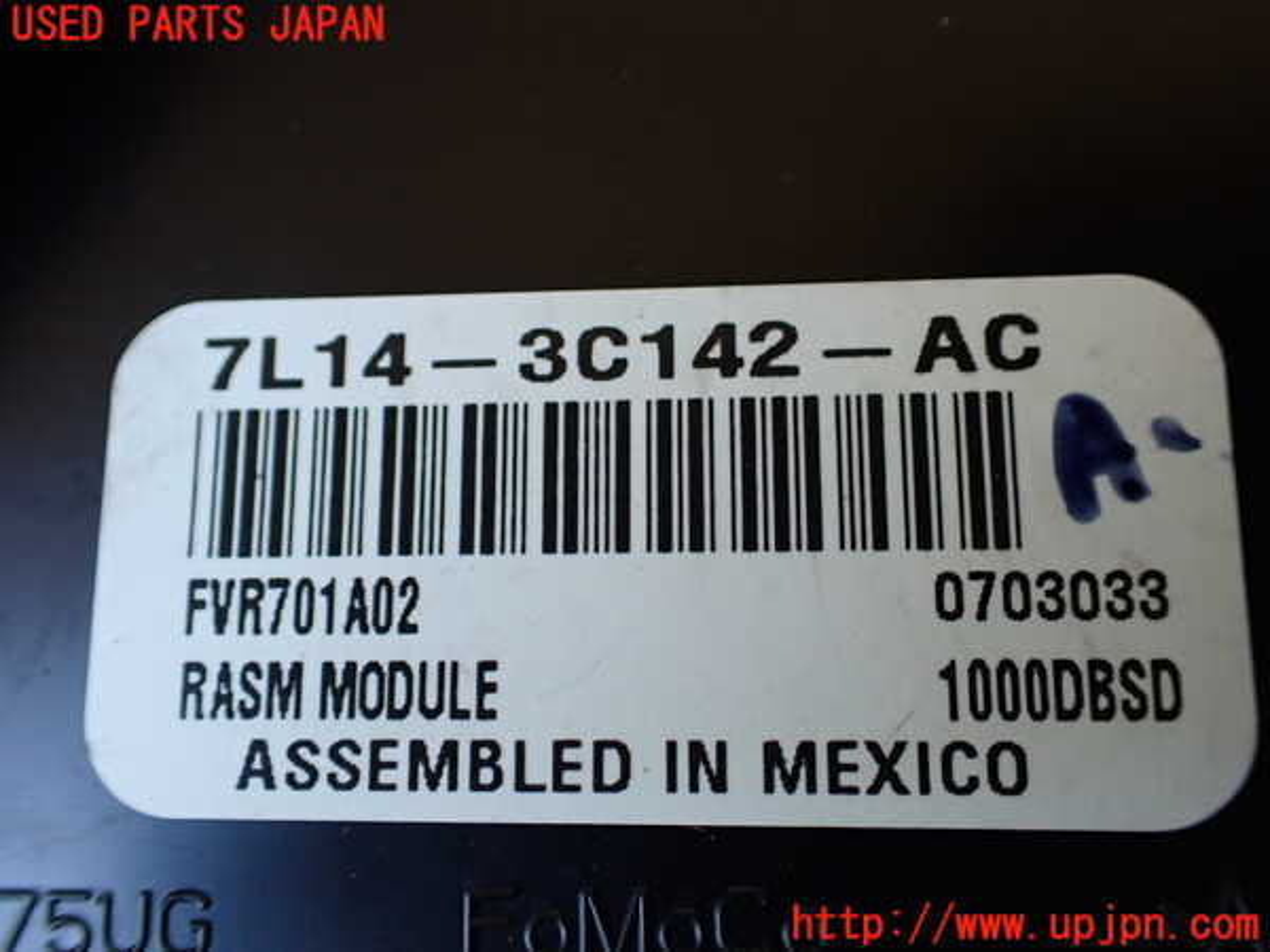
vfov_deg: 46.8
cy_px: 476
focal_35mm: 30
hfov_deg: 60.0
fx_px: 1101
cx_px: 635
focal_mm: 5.4
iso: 320
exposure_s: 1/125
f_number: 2.3
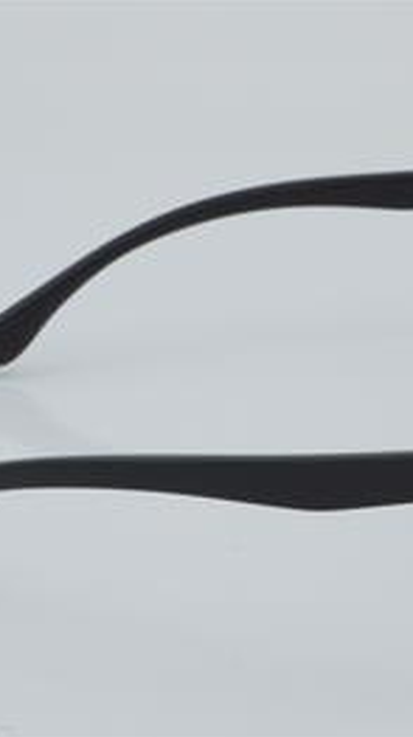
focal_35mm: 132
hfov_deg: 9.2
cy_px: 368
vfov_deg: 16.3
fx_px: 2571
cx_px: 360
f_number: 32
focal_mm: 55
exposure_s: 1/4
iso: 100
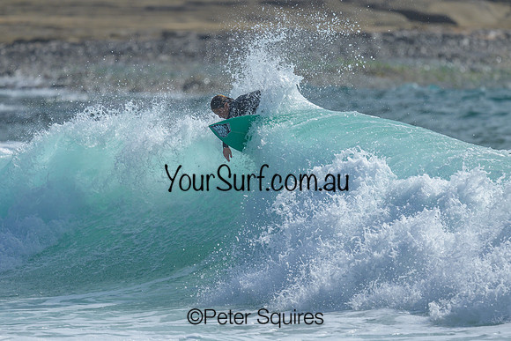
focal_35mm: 1002
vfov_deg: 1.4
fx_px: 14224
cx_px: 320
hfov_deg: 2.1
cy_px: 148
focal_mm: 800
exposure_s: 1/2000
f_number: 6.3
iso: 160
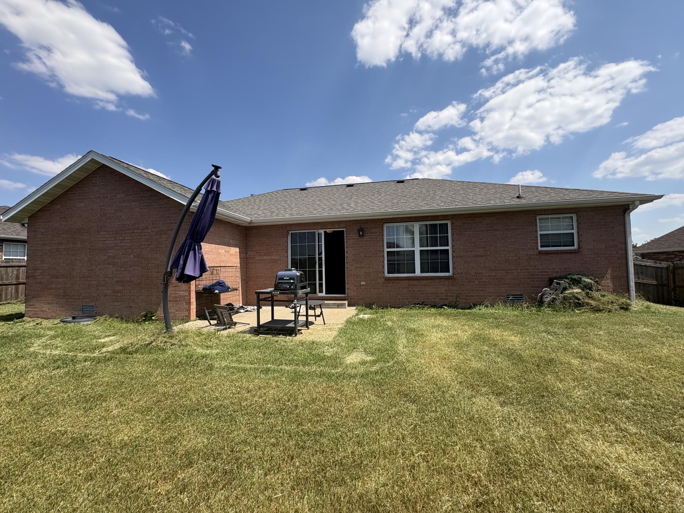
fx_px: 277
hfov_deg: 102.1
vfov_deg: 85.7
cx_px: 342
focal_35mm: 14
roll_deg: +0.4
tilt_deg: +5.3
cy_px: 256
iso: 50
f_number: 2.2
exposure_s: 1/1323
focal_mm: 2.22
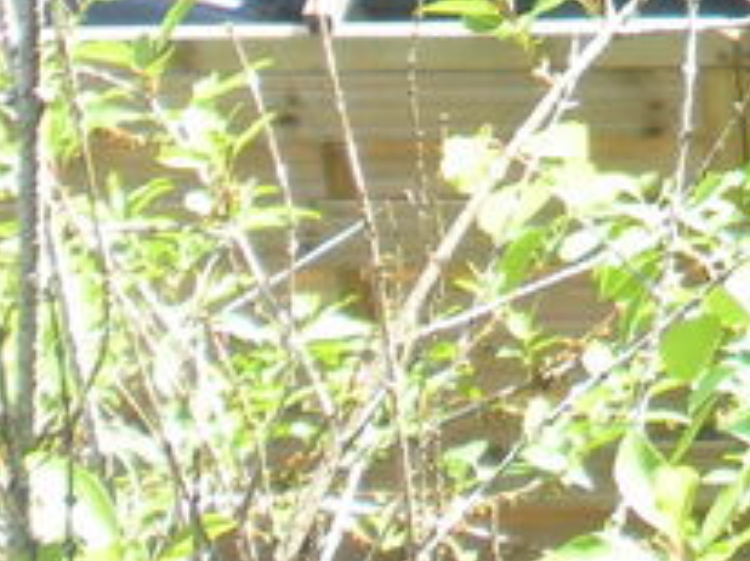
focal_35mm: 170
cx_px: 1383
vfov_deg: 8.2
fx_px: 3679
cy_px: -692
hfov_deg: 10.8
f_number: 3.5
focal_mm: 6.3
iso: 64
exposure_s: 1/55.4
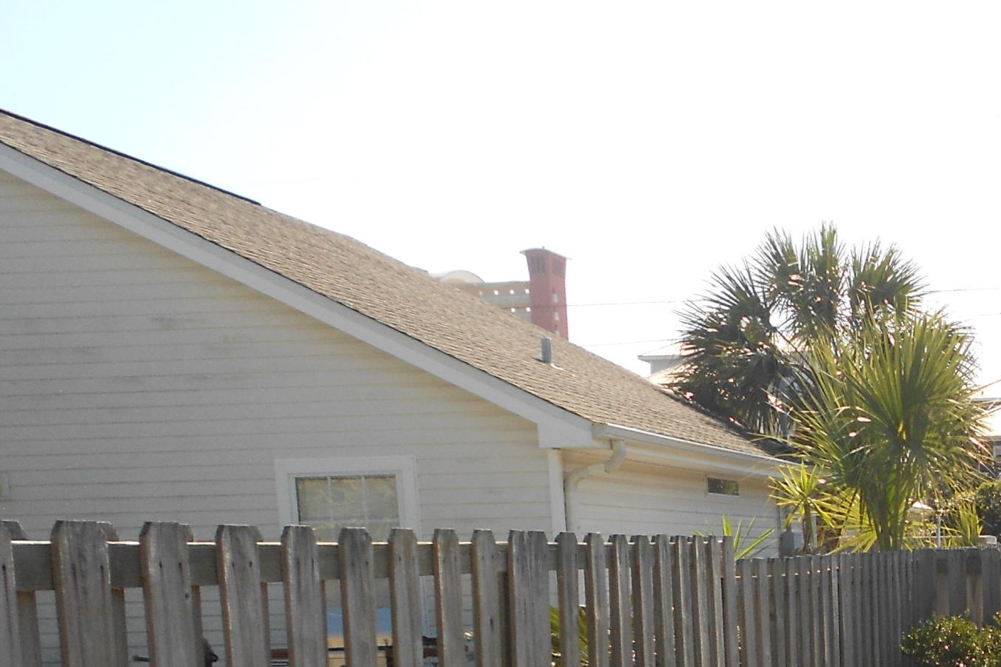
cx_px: 1110
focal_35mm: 60
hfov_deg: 29.9
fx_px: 1668
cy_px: 768
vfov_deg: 21.3
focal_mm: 4.6
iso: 80
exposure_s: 1/640
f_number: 3.2
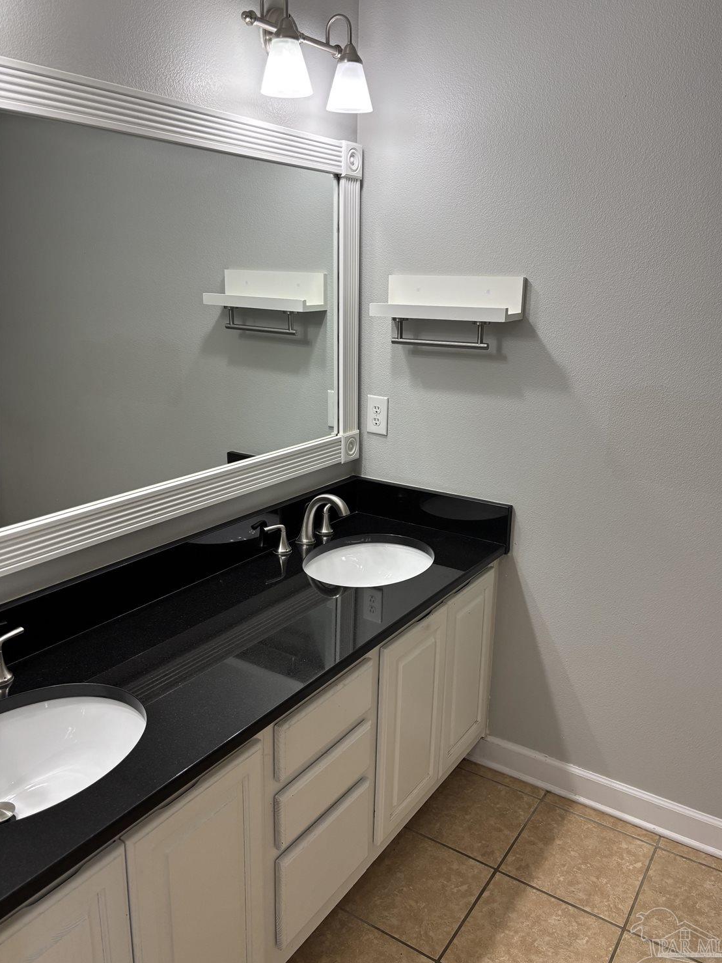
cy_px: 479
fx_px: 751
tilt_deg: -16.4
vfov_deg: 65.3
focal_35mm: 27
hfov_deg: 51.3
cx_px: 372
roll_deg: -1.8
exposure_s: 1/121
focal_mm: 5.96
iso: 100
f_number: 1.6
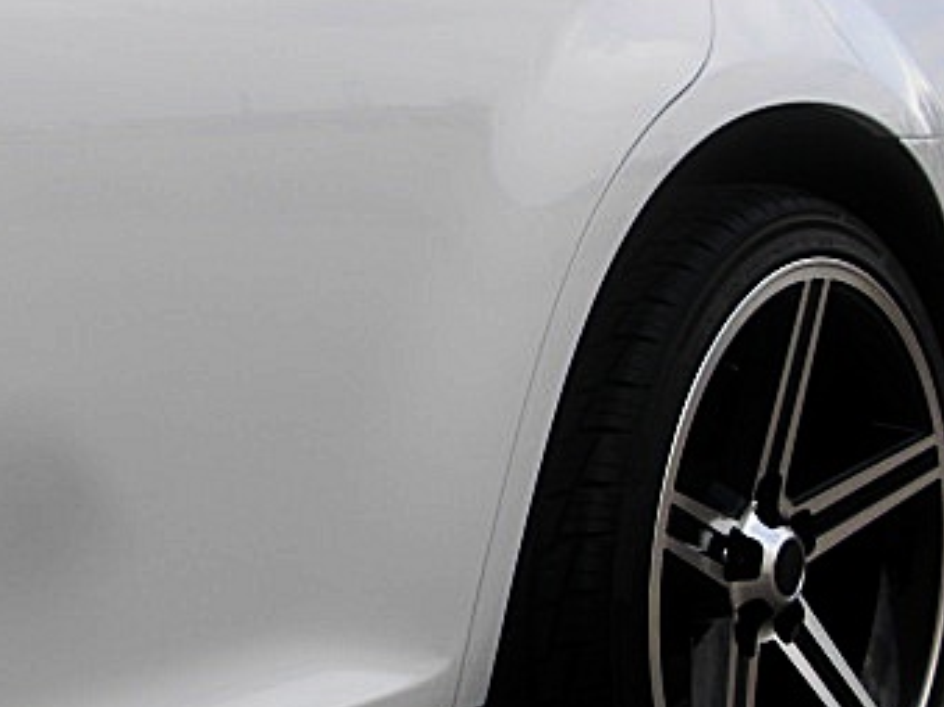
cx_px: 276
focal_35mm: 68
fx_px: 1854
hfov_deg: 28.3
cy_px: 370
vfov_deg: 21.6
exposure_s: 1/640
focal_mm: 6.3
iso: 50
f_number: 2.8
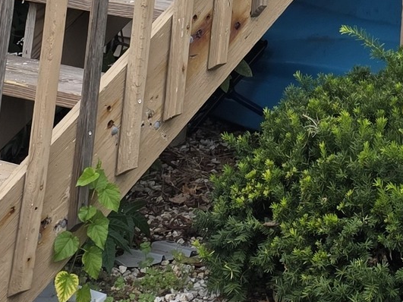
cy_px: -419
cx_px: 427
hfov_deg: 14.5
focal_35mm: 133
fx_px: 1548
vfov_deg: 9.8
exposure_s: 1/2000
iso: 100
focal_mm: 6.3
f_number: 1.7
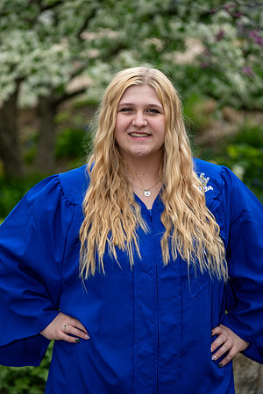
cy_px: 197
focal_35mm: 202
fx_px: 2213
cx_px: 132
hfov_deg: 6.8
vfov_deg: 10.2
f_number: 4.5
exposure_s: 1/250
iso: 250
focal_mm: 134.4
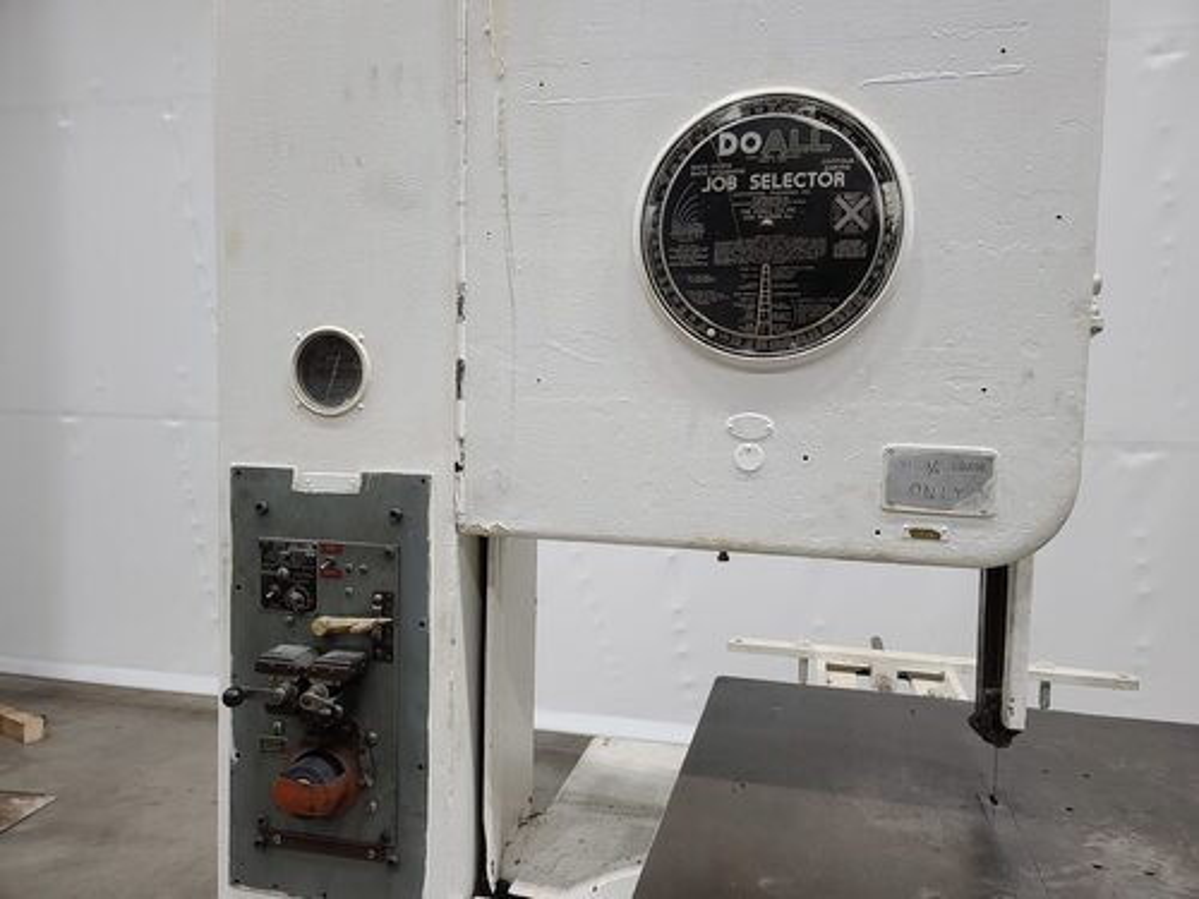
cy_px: 450
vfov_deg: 54.9
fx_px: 866
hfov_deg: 69.4
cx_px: 600
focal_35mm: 25
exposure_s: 1/40
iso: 160
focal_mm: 7
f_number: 1.8
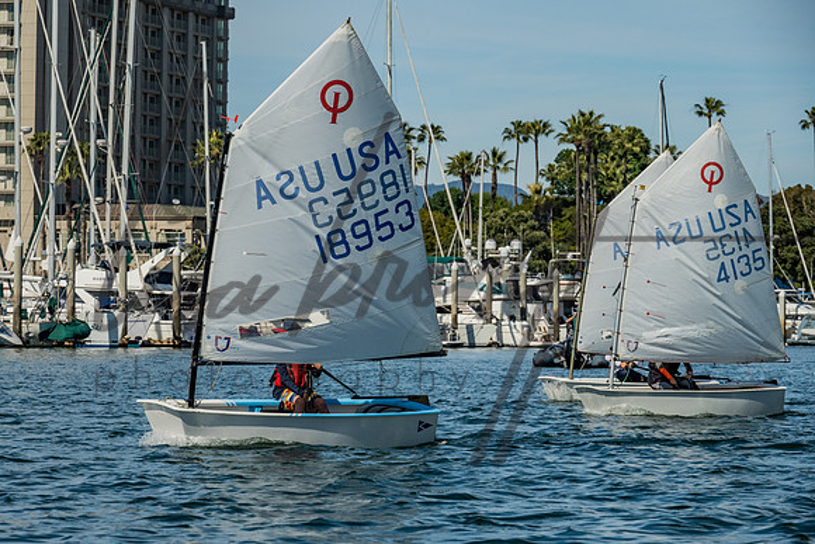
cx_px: 340
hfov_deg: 11.7
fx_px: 3962
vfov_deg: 7.9
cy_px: 317
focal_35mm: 175
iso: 250
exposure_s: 1/500
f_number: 10
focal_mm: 150
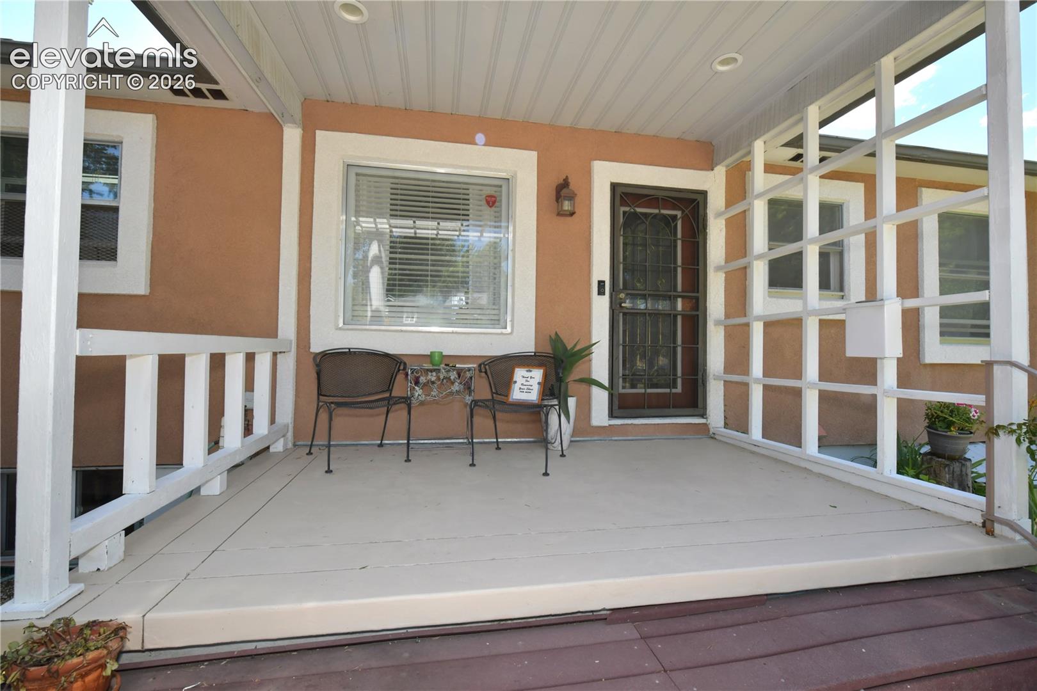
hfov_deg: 100.4
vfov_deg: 77.3
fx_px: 432
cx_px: 518
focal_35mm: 15
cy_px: 346
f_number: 10
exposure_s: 1/250
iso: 400
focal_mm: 15
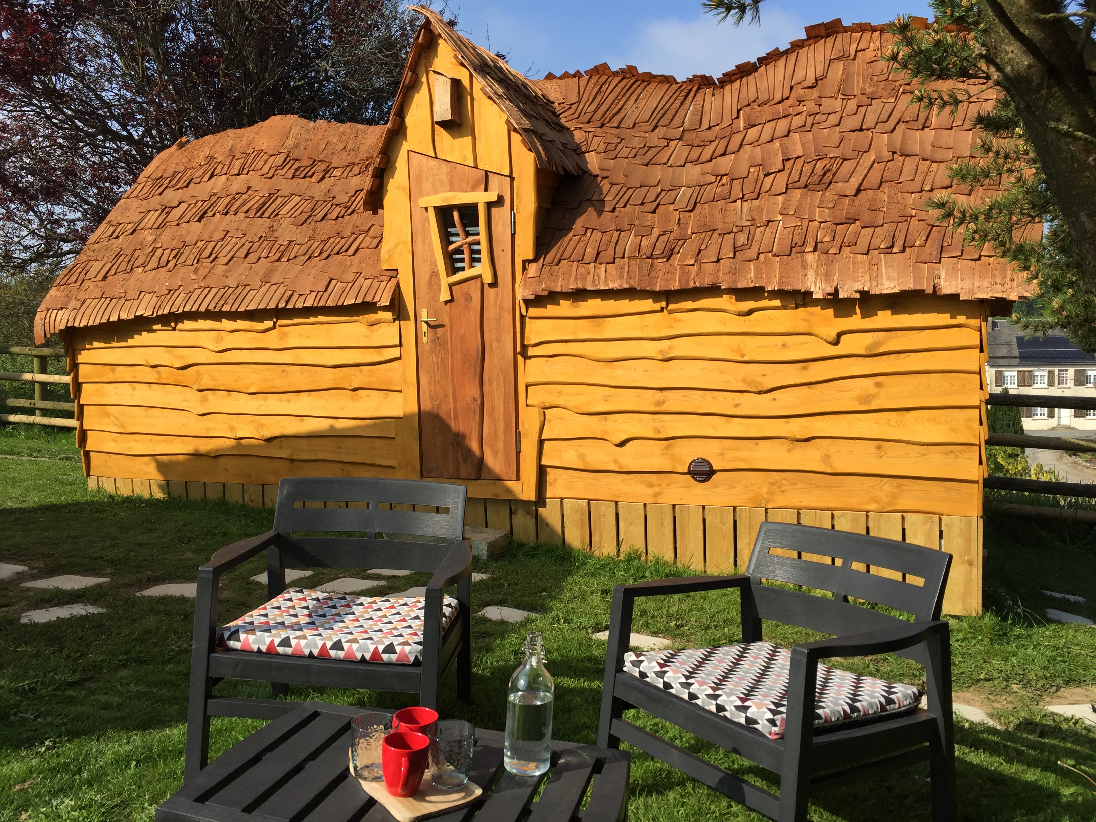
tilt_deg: -3.5
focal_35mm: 29
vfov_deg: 48.2
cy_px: 411
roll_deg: -0.3
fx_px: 918
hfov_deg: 61.7
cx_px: 548
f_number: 2.2
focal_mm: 4.15
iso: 32
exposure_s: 1/1721
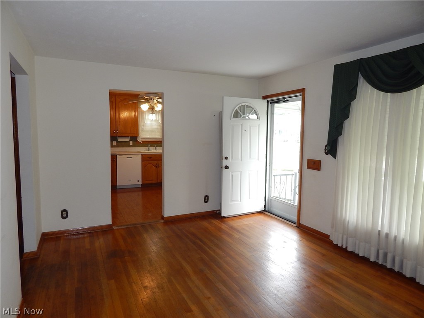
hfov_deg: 73.9
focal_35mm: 23
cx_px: 212
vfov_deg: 58.9
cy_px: 159
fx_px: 282
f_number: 3
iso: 140
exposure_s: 1/30
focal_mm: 4
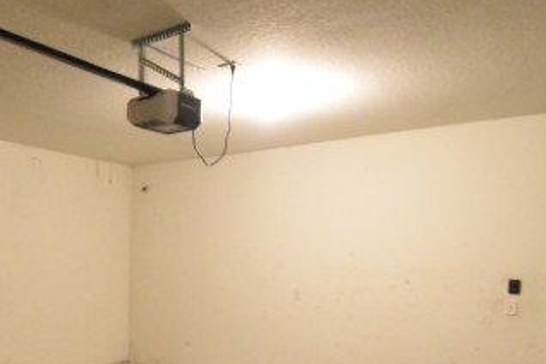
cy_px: 276
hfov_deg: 52.8
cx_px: 124
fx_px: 516
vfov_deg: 37.8
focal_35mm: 34
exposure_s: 1/60
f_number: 3.5
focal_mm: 10
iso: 9000
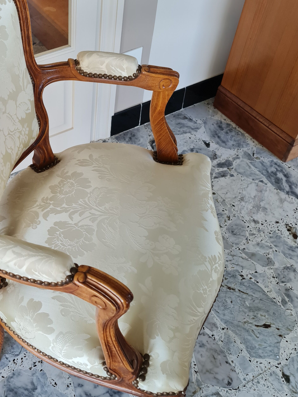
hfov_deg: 35.0
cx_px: 65
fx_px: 459
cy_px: 170
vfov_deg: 46.7
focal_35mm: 40
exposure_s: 1/100
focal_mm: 7
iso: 160
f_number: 1.8
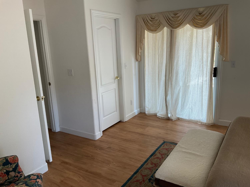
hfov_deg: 61.7
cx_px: 125
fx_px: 209
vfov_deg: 48.2
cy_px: 94
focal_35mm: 29
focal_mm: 3
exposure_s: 1/60
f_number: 1.8
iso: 64
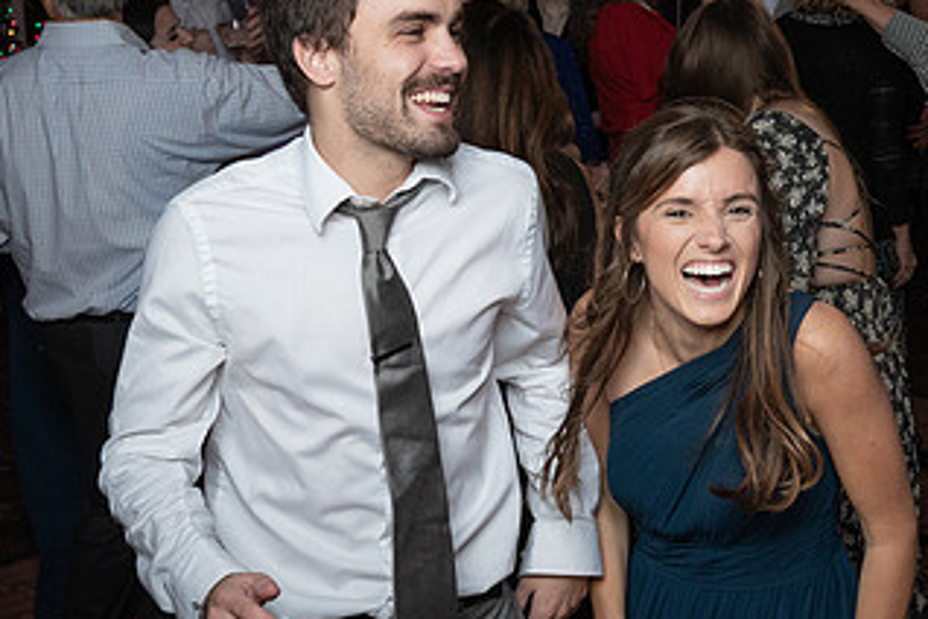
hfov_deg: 31.9
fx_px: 1624
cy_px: 316
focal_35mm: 63
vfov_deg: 21.6
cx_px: 482
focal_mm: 29
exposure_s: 1/200
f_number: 5.6
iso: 2000
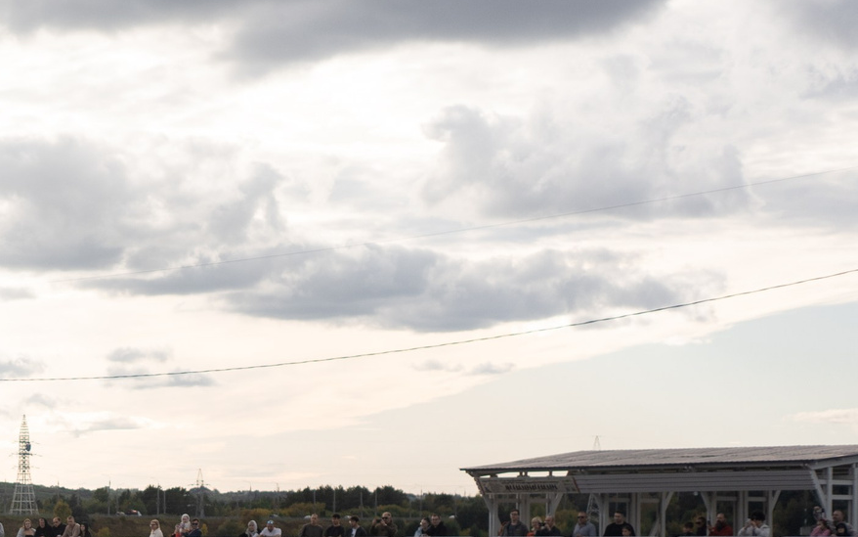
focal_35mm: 104
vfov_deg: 12.4
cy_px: 595
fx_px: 2432
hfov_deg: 18.6
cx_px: -244
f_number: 2.2
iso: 100
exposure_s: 1/3200
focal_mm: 35
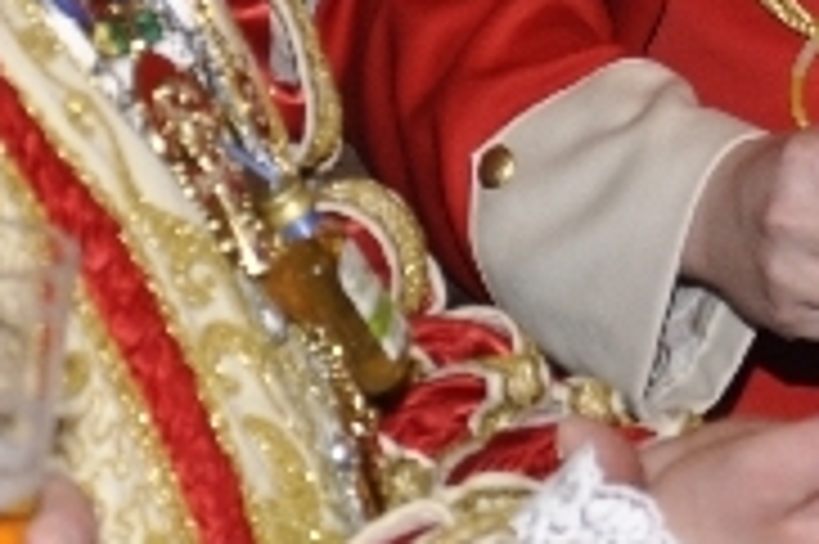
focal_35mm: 224
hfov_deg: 9.2
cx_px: 567
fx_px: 5091
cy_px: -223
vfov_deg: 6.1
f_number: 5
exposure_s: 1/60
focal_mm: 34
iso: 400
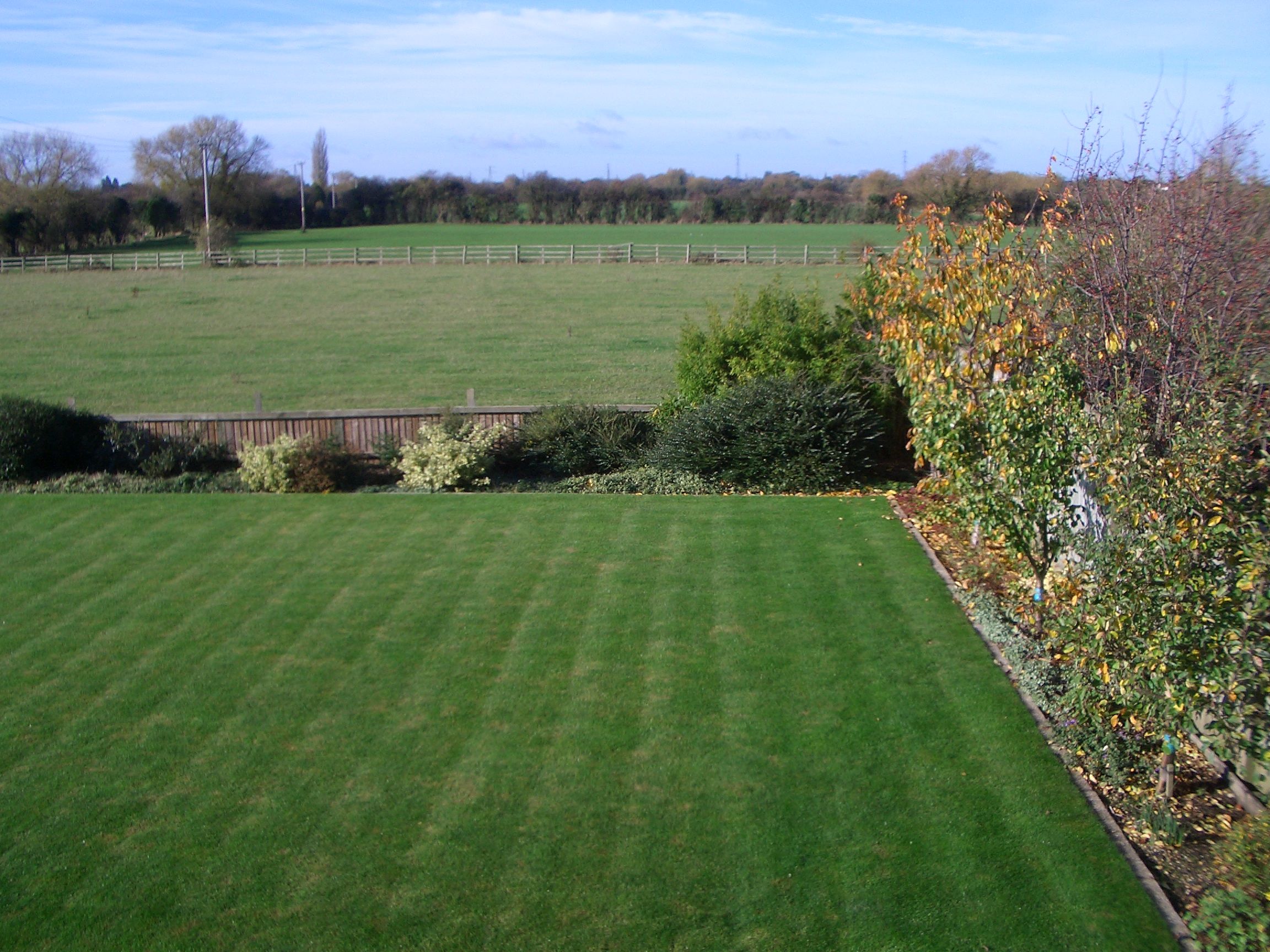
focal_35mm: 35
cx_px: 635
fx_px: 1284
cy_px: 476
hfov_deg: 52.6
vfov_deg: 40.7
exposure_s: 1/320
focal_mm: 5.8
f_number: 4.3
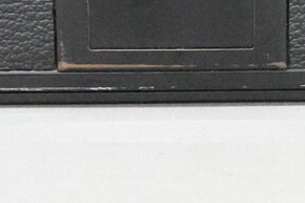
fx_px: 2278
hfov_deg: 7.6
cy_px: -196
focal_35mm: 269
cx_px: 245
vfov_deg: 5.0
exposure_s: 1/80
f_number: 5.6
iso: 6400
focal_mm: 23.86
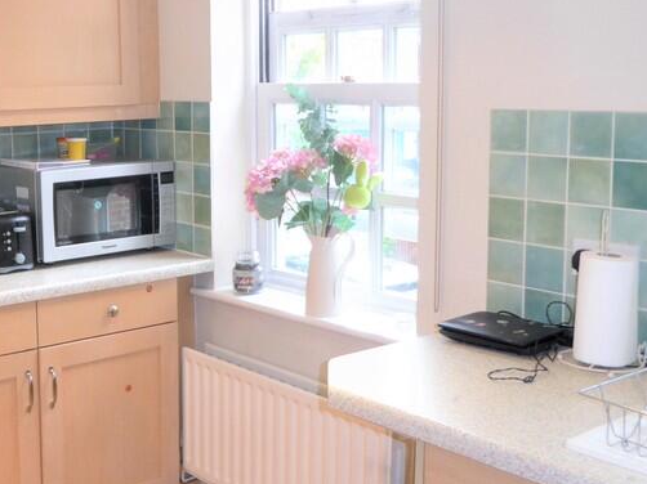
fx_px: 915
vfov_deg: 29.6
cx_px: 156
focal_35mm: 49
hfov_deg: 37.9
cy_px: 200
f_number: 3.3
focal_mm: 4.3
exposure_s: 1/20
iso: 100
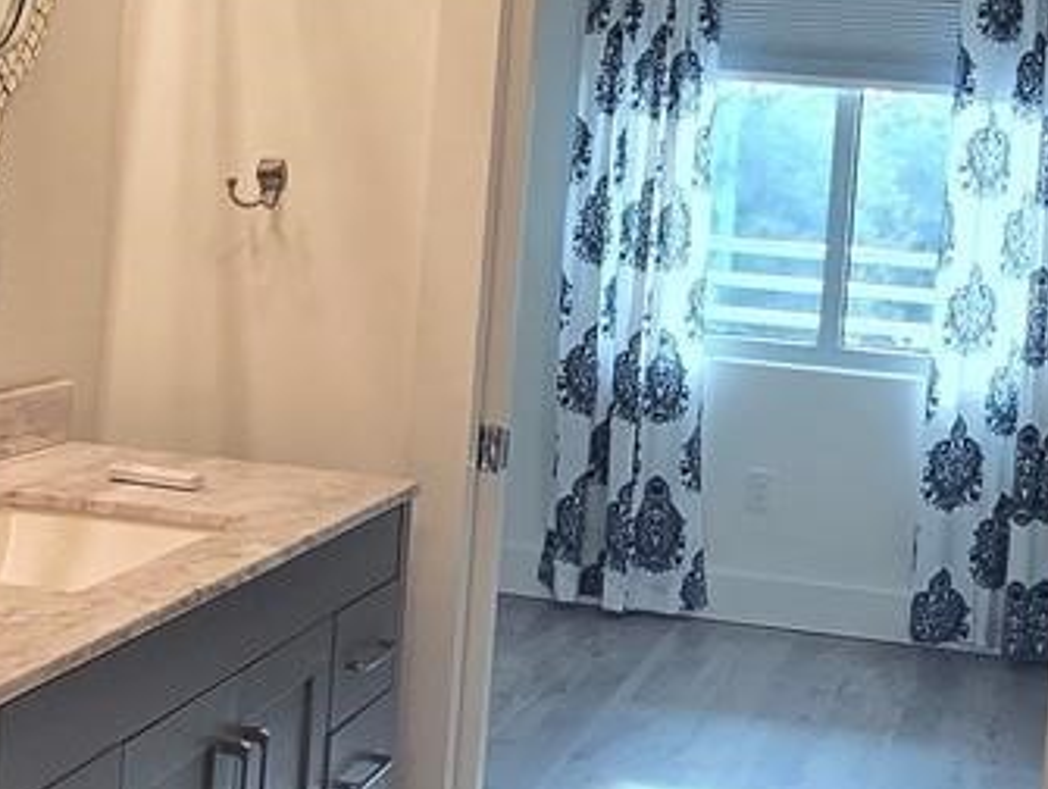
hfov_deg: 31.1
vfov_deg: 23.5
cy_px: 235
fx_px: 1879
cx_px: 566
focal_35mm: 62
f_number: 2.2
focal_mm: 2.2
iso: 64
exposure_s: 1/120
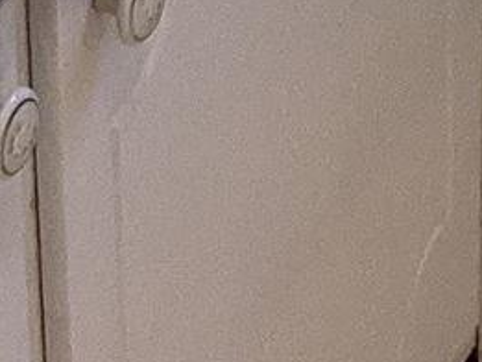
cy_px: -541
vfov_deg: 5.9
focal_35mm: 243
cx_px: -329
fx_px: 3385
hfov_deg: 7.9
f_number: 2.4
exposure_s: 1/60
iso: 125
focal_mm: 3.3
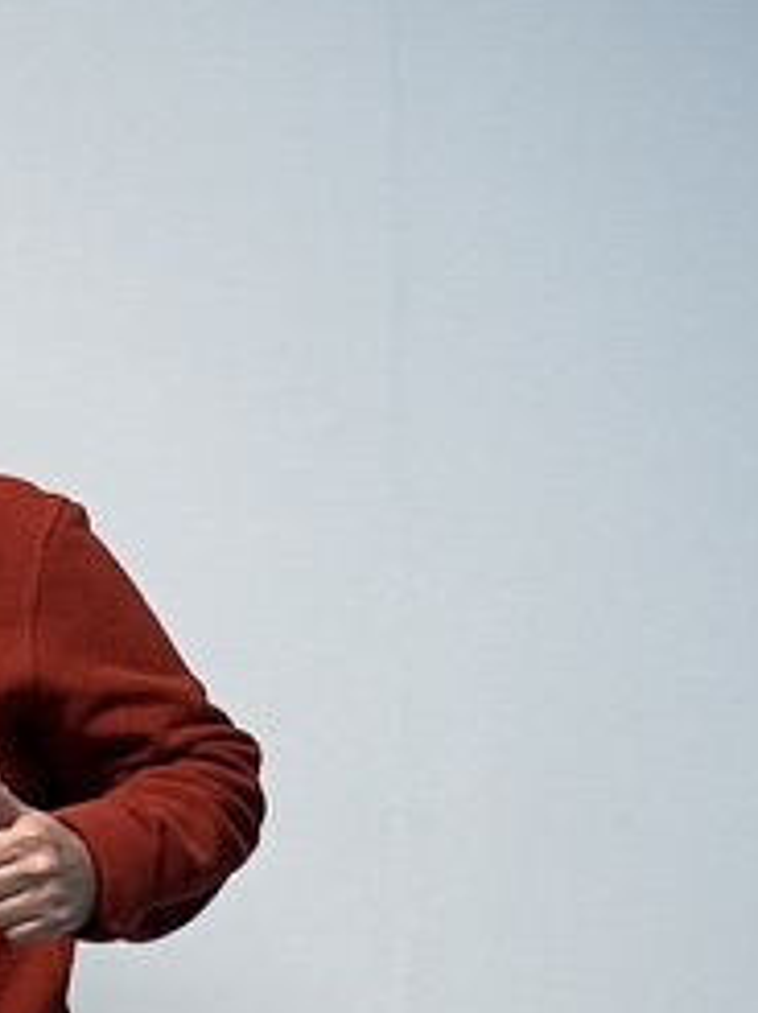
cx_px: -544
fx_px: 3656
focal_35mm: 125
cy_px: 968
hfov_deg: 11.1
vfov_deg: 15.5
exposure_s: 1/60
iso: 80
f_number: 1.9
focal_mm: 2.69
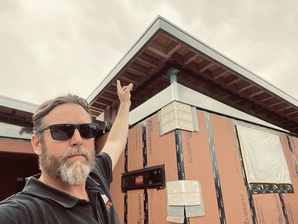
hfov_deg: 73.9
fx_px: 198
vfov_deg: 58.9
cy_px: 112
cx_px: 149
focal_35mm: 23
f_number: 2.2
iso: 25
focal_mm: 2.71
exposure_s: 1/207
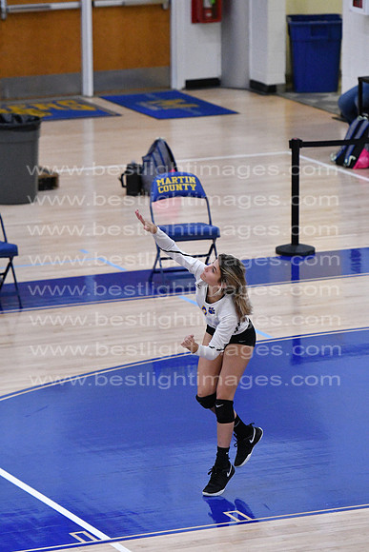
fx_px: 3688
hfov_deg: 5.7
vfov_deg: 8.6
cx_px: 184
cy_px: 276
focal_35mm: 240
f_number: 3.2
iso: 6400
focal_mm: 160
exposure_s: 1/1250
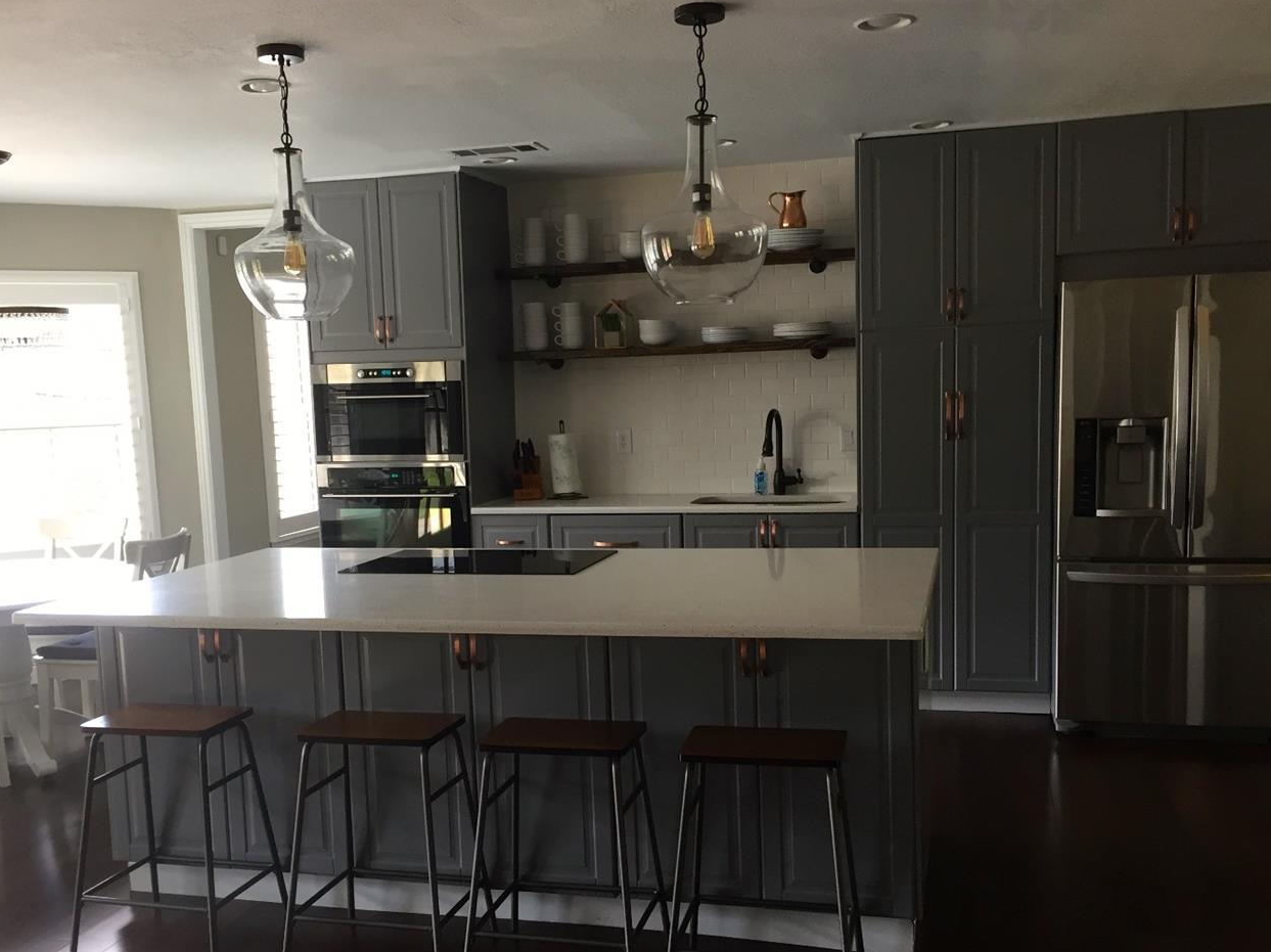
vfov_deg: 40.5
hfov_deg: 52.6
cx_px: 601
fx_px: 1284
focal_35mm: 35
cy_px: 560
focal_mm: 4.15
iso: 64
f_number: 2.2
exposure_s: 1/30
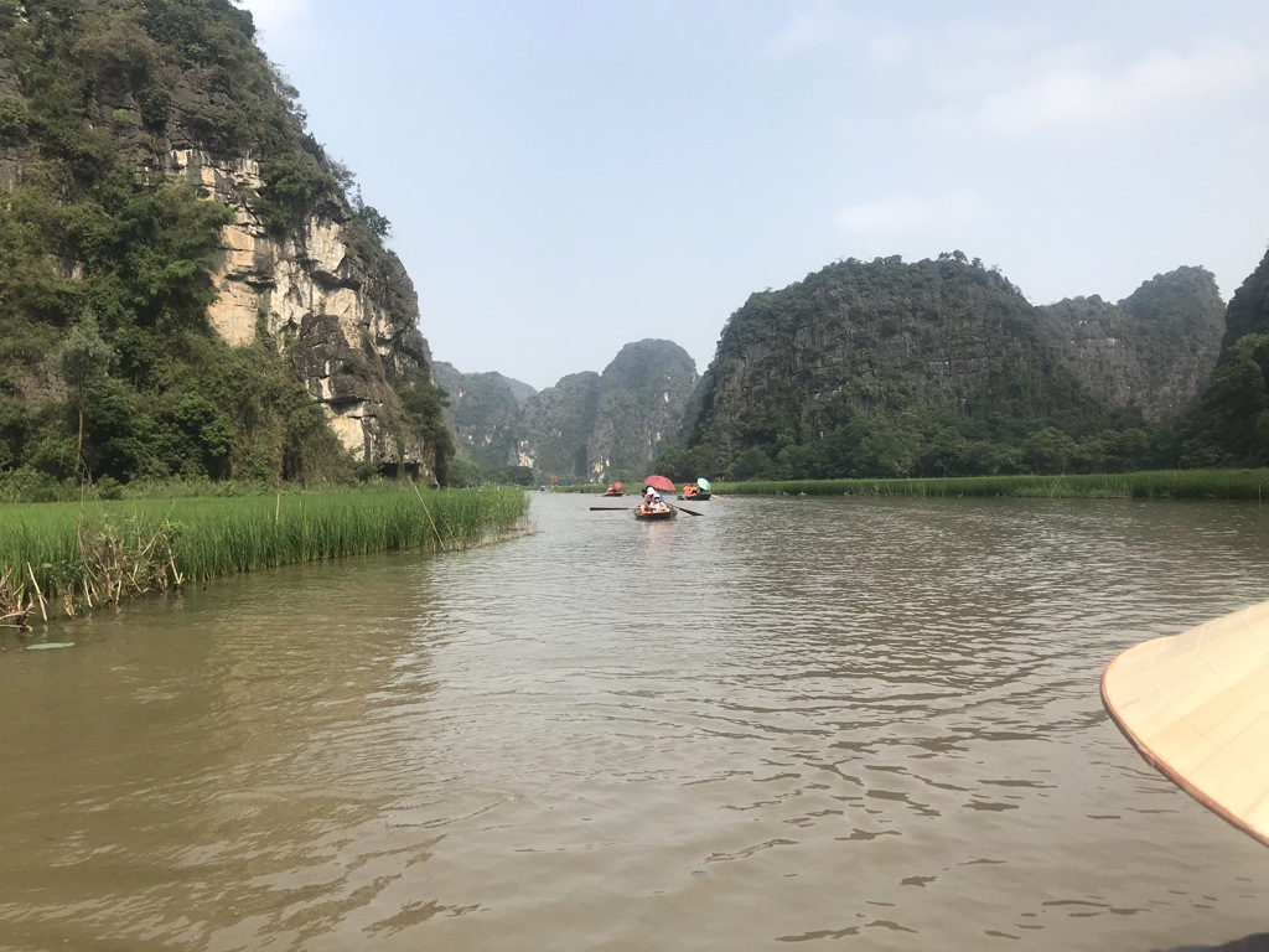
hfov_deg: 63.4
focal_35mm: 28
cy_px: 476
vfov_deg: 49.7
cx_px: 634
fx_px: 1026
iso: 20
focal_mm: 3.99
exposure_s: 1/2083
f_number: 1.8
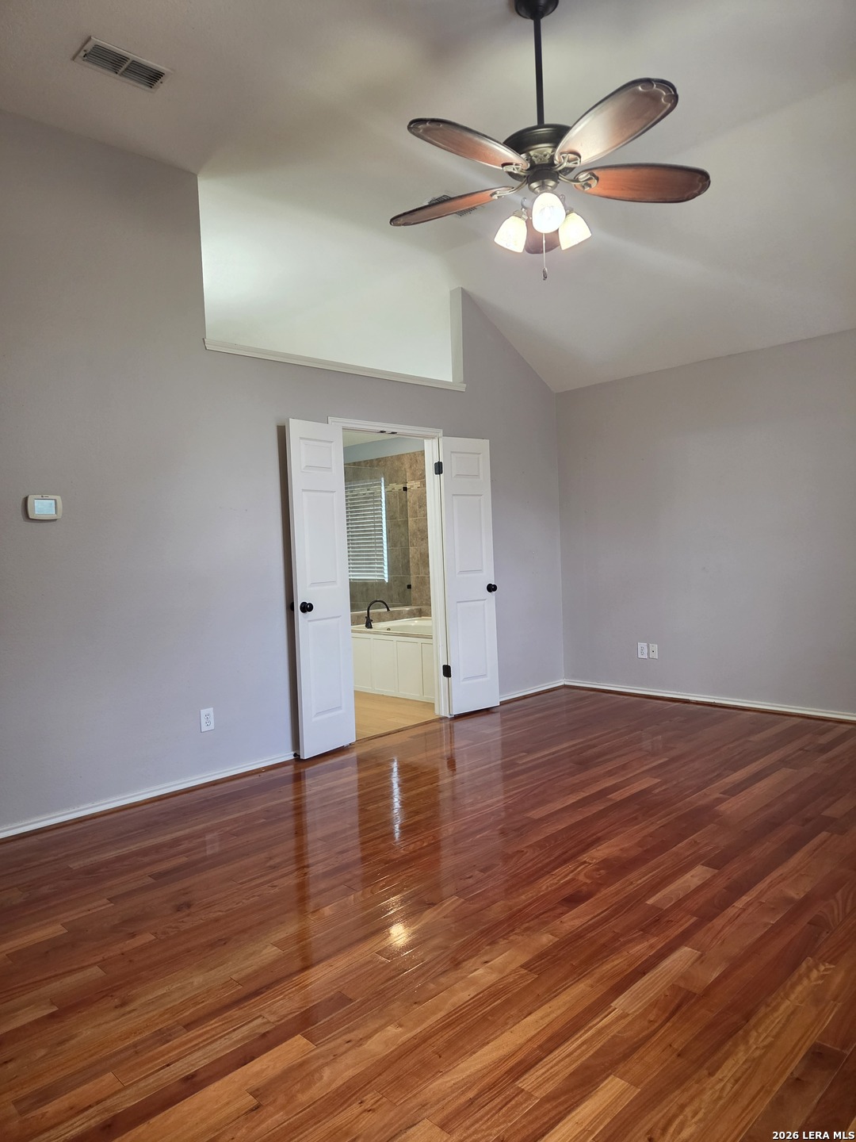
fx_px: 758
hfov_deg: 58.9
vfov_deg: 73.9
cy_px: 571
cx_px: 428
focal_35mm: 23
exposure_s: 1/120
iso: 500
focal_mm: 5.4
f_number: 1.8
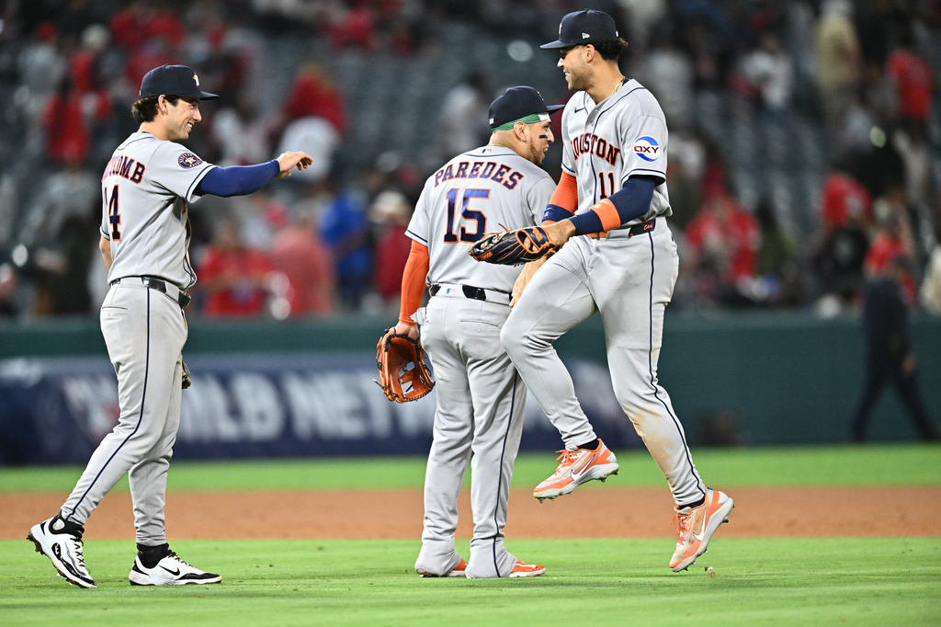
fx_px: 10452
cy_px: 314
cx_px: 470
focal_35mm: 400
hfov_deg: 5.2
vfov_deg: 3.4
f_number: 2.8
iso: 3200
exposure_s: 1/1600
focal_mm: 400
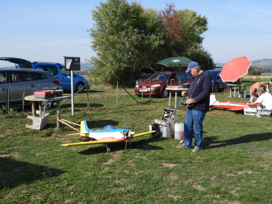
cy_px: 102
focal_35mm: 40
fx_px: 314
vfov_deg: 36.0
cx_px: 136
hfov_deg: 46.8
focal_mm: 7.2
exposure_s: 1/800
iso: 100
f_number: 3.8
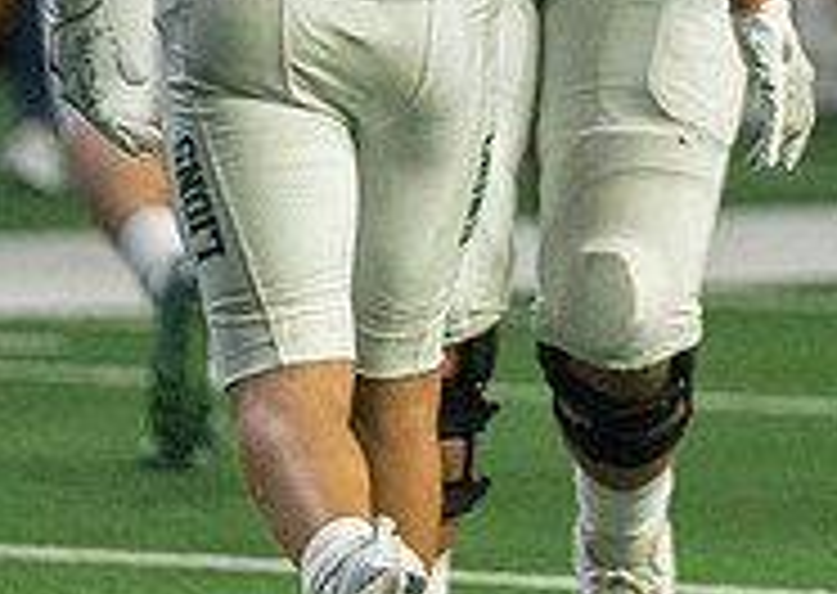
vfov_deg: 1.7
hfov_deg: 2.4
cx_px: 539
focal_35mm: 837
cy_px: -462
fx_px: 19853
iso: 6400
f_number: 2.8
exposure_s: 1/1250
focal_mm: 200
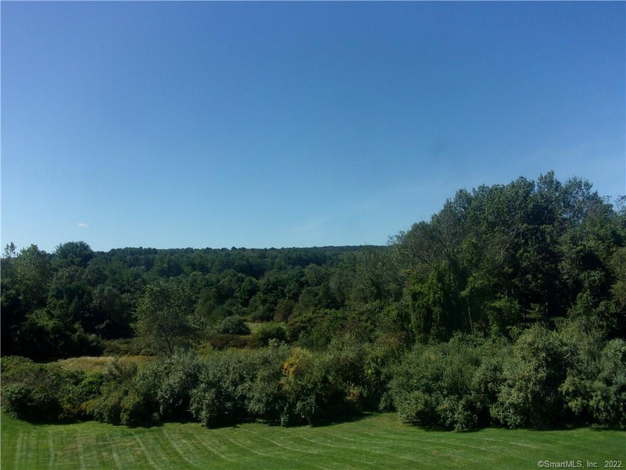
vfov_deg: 49.7
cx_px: 313
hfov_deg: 63.4
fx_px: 506
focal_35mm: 28
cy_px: 235
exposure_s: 1/80
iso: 80
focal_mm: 5.1
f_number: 10.8
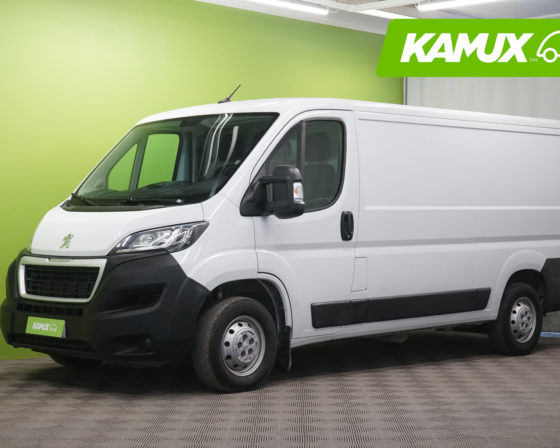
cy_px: 223
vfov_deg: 22.8
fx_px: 1110
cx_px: 291
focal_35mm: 67
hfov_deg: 28.3
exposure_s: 1/25
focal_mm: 59
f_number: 9
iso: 2000
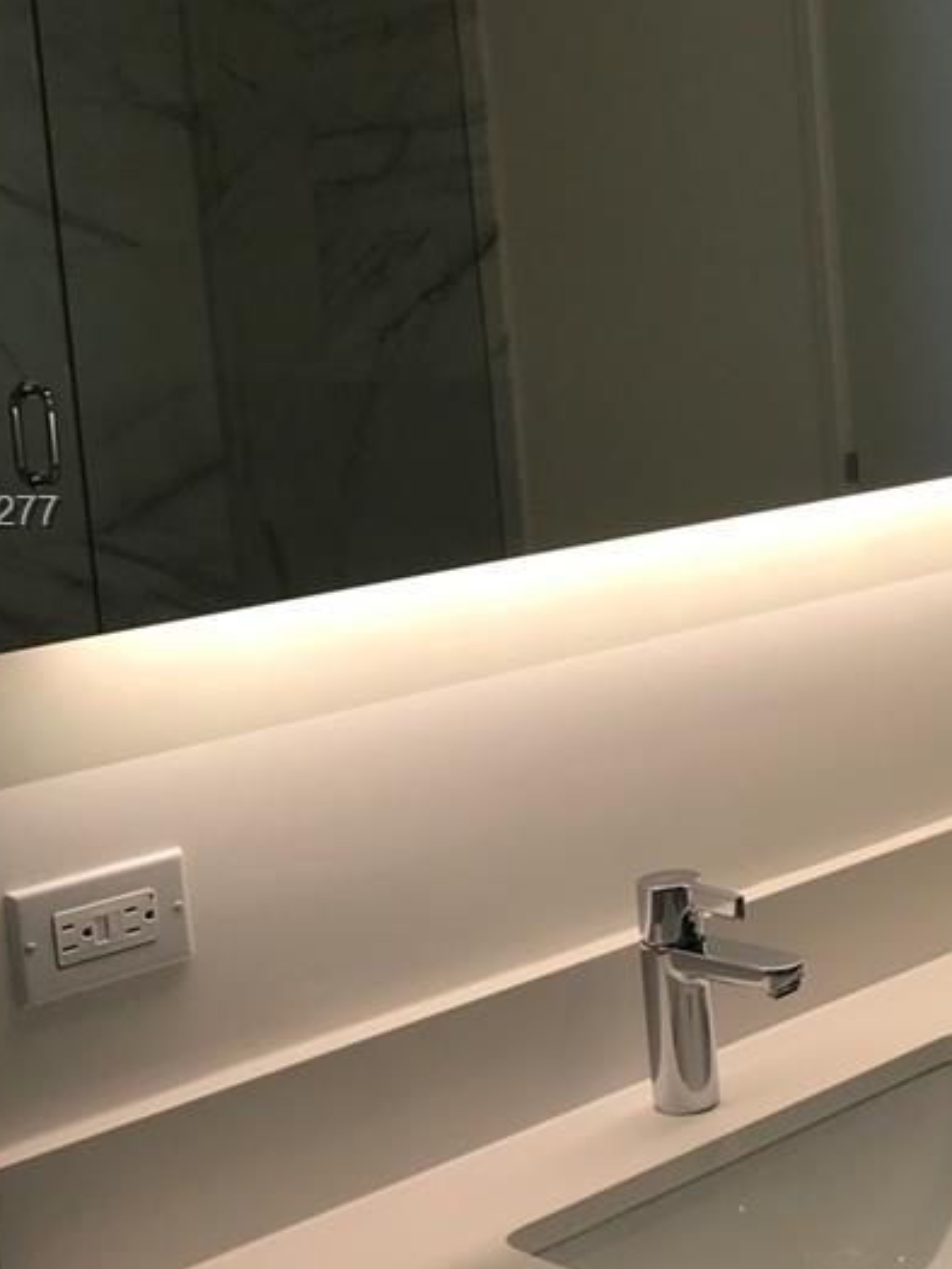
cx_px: 938
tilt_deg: -6.0
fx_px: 2346
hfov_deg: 22.1
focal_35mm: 64
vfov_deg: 30.2
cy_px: 517
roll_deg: +3.8
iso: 20
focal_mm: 3.99
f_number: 1.8
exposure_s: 1/152
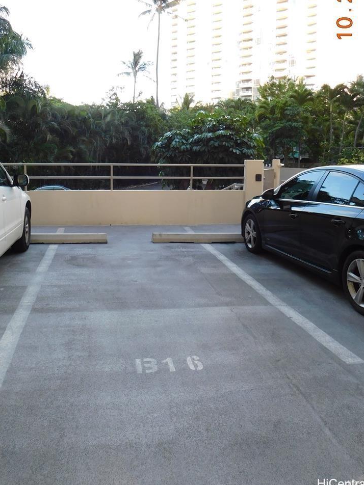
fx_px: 407
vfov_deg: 60.9
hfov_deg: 48.2
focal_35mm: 29
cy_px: 183
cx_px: 163
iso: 125
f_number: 3
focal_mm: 4
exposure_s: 1/125
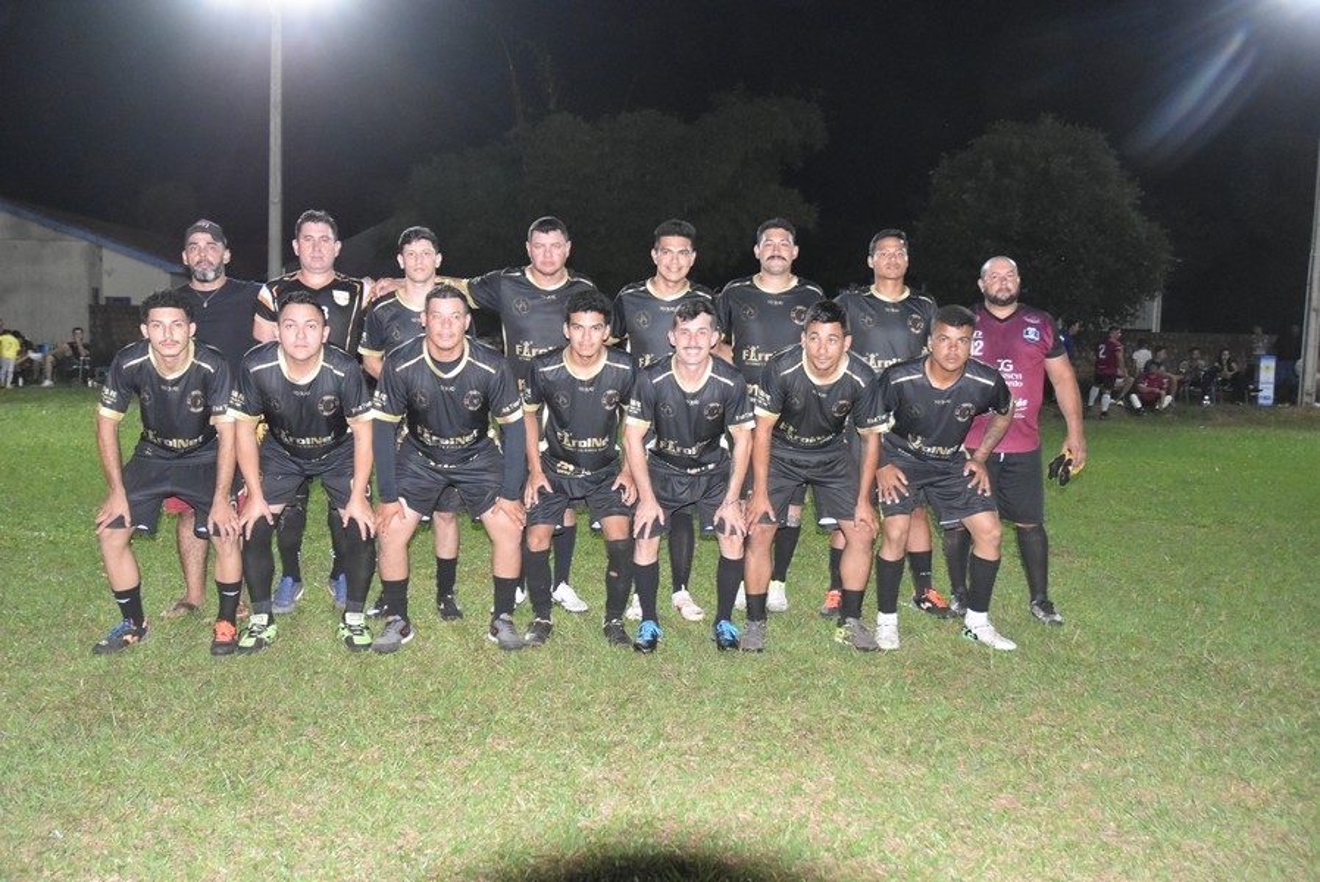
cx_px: 660
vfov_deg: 40.0
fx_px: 1211
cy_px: 441
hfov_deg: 57.2
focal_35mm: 33
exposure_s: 1/60
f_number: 3.5
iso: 4000
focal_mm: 22
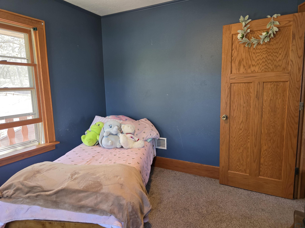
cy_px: 114
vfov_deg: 58.9
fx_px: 203
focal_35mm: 23
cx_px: 152
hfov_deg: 73.9
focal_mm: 6.3
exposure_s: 1/120
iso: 400
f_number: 1.7
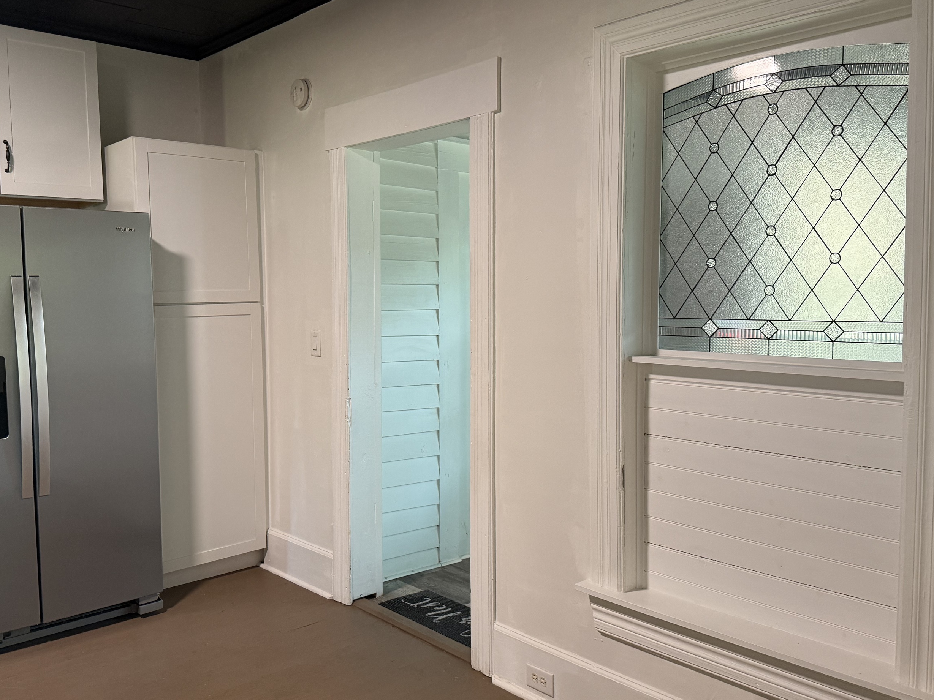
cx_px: 445
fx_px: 809
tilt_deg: -2.8
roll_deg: +1.2
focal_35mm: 30
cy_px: 343
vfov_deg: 46.8
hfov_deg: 59.9
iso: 250
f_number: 1.78
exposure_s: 1/60
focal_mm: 6.76
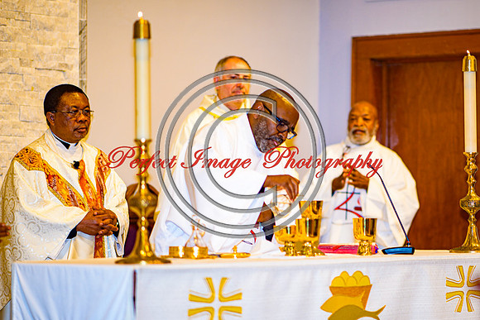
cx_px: 306
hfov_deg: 15.2
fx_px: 1799
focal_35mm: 135
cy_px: 178
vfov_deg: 10.2
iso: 100
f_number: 1.4
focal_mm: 105
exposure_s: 1/100
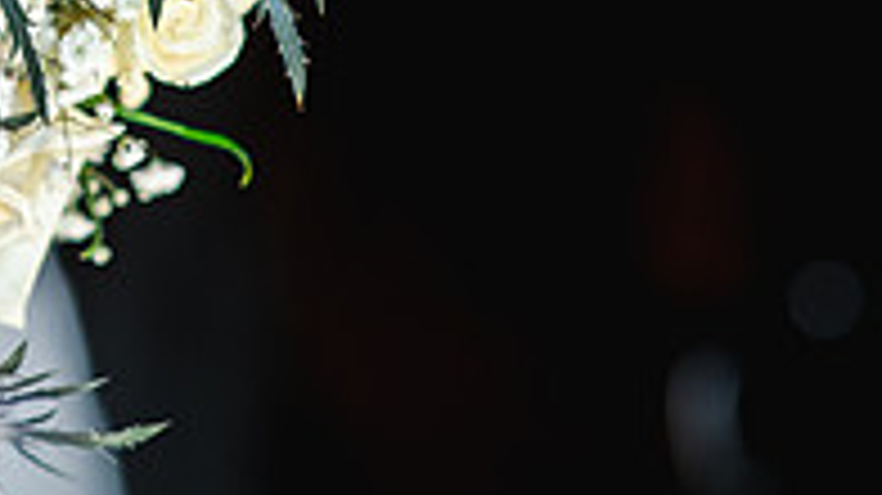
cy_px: -202
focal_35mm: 263
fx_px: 6147
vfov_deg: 4.6
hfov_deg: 8.1
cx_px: -184
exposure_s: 1/200
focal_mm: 85
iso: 1600
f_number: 3.5
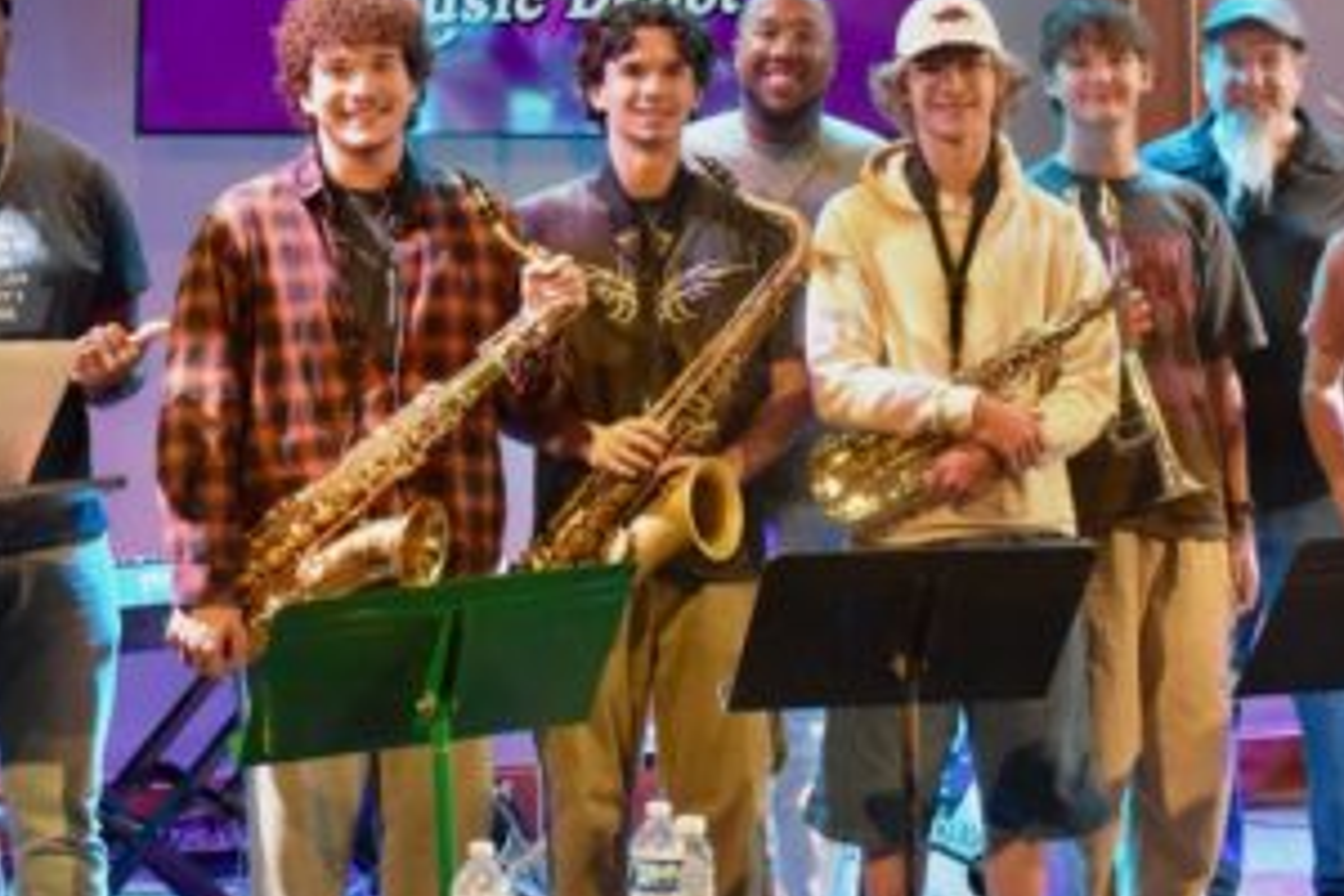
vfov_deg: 18.7
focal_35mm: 72
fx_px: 2688
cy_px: 179
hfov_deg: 28.0
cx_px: 520
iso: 5000
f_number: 5.6
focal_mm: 24
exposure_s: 1/45
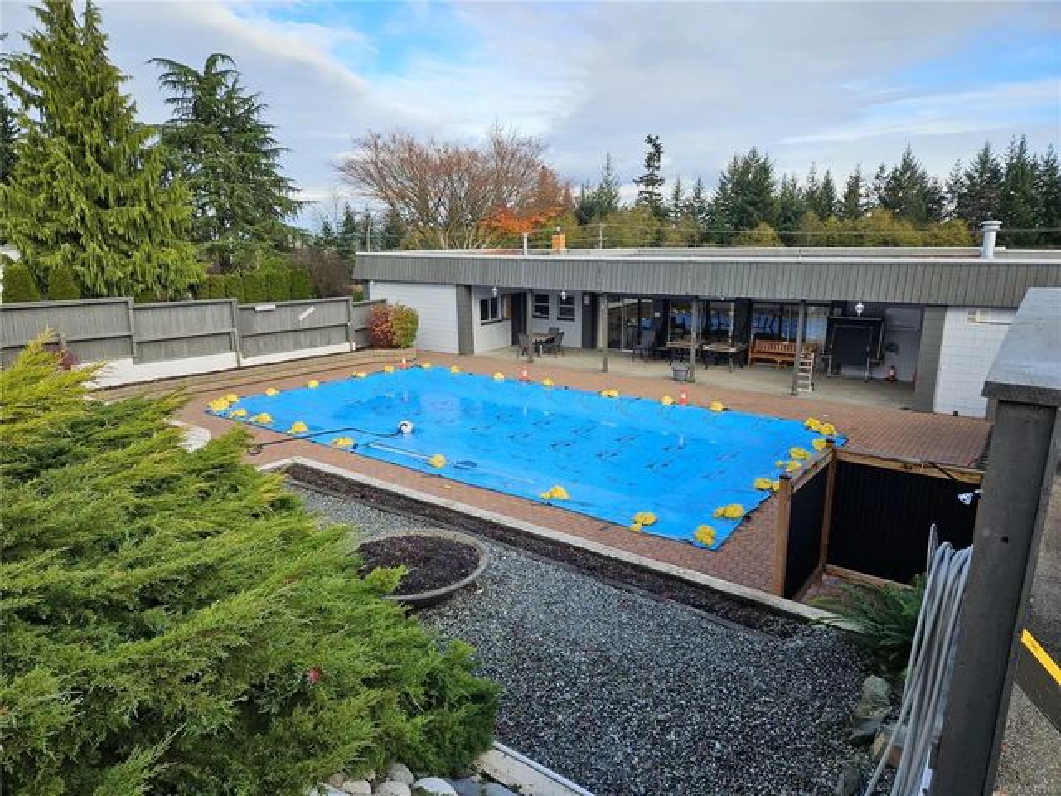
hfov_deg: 73.9
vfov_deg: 58.9
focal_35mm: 23
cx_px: 530
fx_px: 705
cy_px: 398
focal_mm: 5.4
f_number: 1.8
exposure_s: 1/640
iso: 25
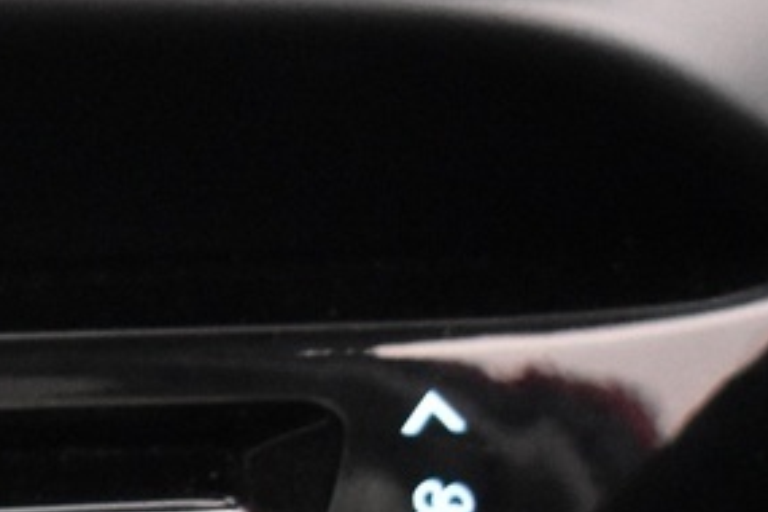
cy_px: 738
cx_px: -1296
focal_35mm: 290
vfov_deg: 4.7
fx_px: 6186
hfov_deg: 6.6
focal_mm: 34
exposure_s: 1/15
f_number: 4.5
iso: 3200
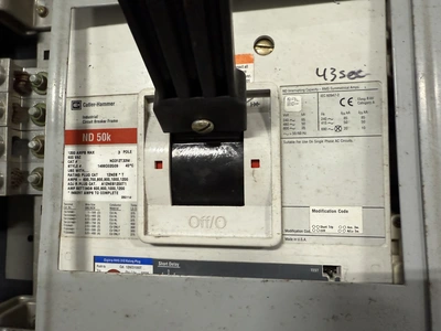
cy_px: 166
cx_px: 220
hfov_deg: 71.6
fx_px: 306
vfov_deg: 56.8
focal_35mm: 24
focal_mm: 2.22
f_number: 2.2
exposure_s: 1/60
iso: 250
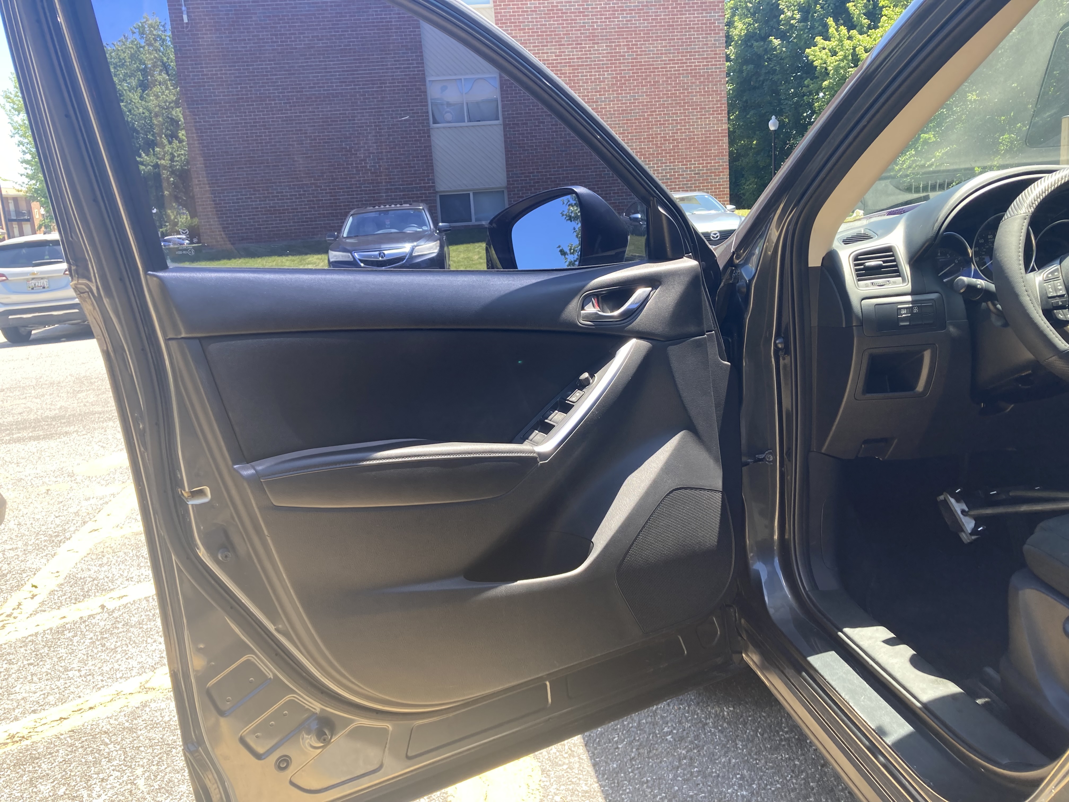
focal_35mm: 28
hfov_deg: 63.4
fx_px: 865
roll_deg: +3.5
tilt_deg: -12.7
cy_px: 401
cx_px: 534
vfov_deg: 49.7
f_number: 1.8
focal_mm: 3.99
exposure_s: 1/121
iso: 25
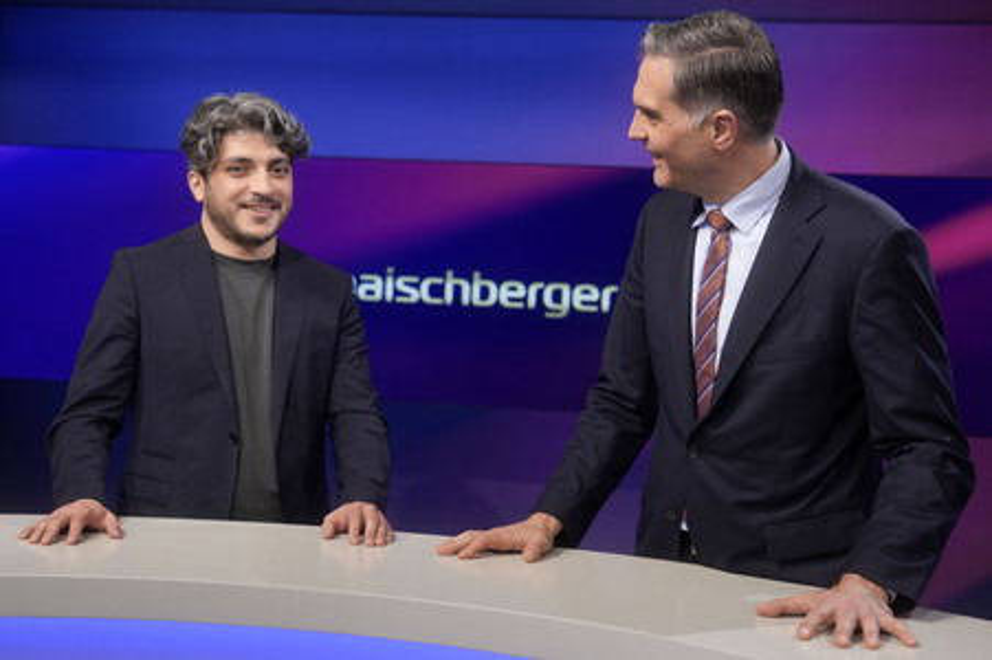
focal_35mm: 45
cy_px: 330
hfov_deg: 43.6
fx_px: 1239
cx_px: 496
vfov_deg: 29.8
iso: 640
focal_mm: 30
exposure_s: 1/200
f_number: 2.2
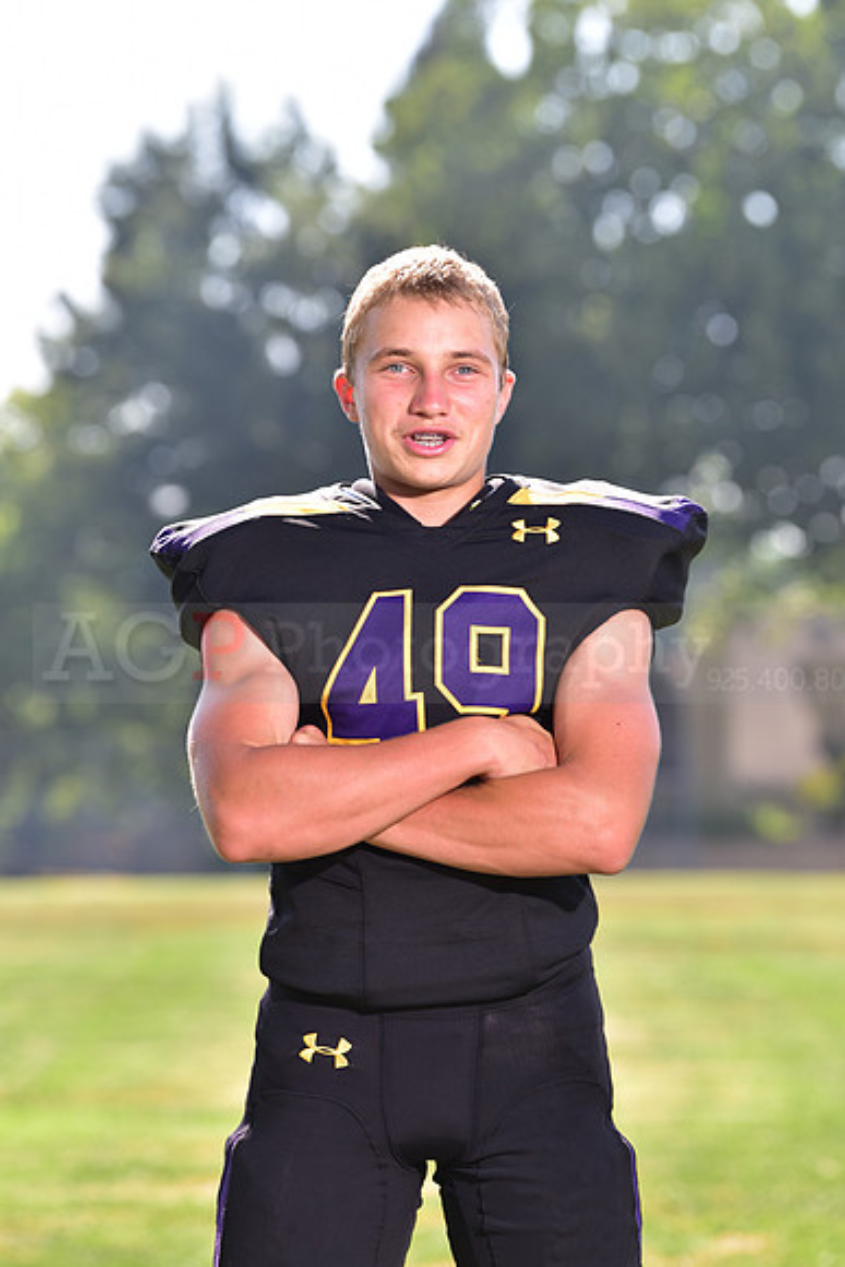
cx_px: 422
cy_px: 634
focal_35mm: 170
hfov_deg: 8.1
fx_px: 5981
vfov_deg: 12.1
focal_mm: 170
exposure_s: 1/250
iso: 100
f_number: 5
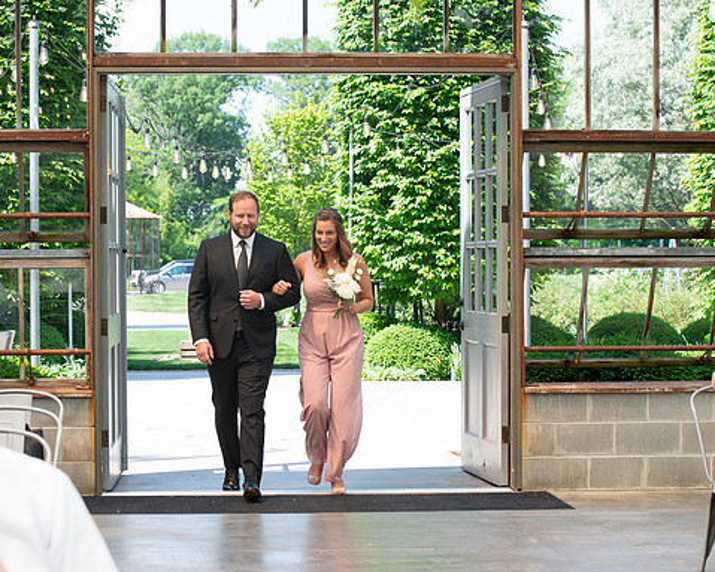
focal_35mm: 99
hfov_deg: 19.3
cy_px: 339
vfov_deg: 15.5
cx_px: 254
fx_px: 2095
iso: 160
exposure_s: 1/250
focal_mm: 70
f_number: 5
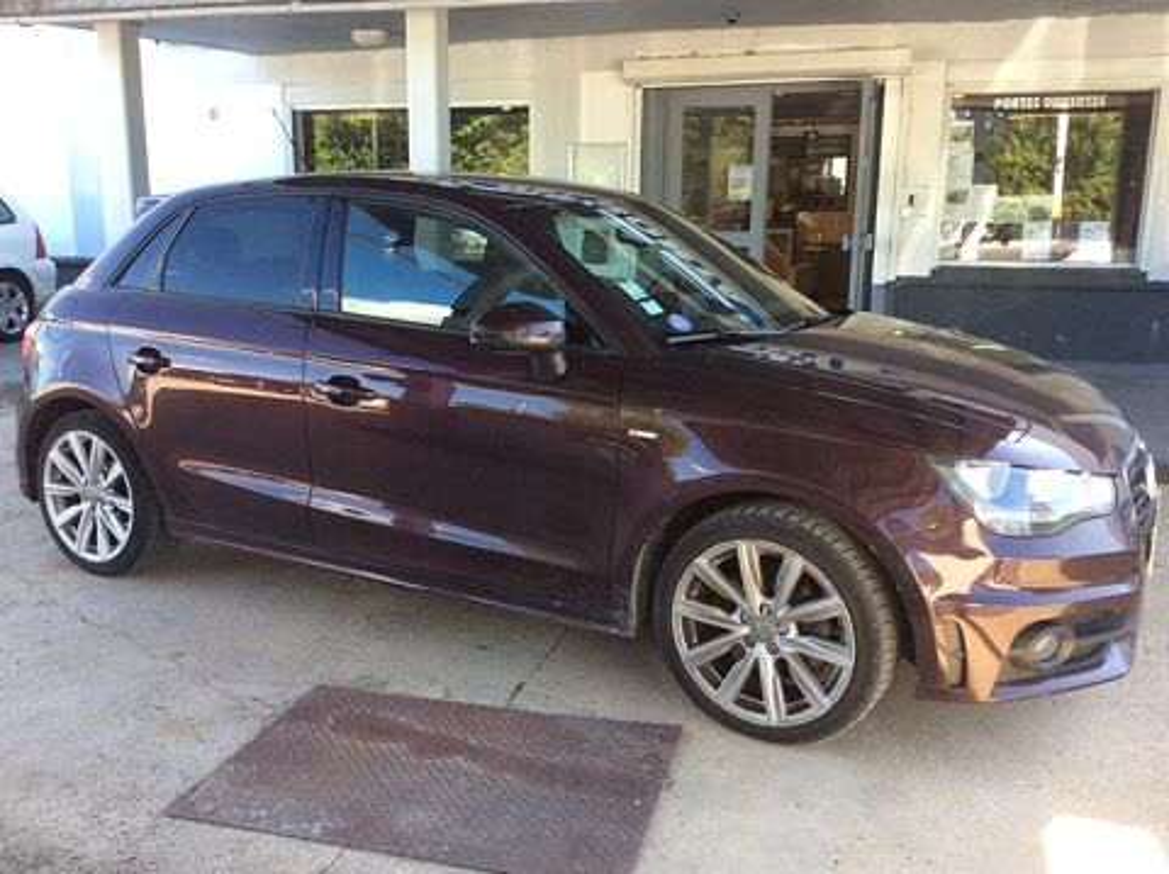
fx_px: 1080
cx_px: 584
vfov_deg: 44.1
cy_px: 437
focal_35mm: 32
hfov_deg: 56.9
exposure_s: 1/100
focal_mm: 3.3
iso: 40
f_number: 2.4
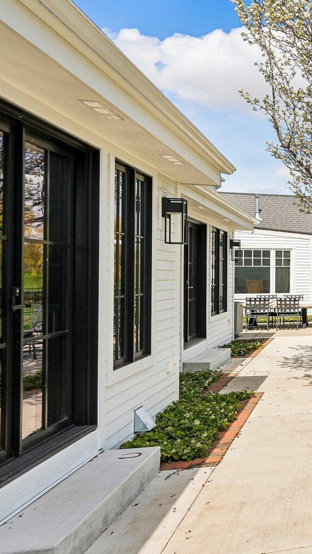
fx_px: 515
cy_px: 284
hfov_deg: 22.0
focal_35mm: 35
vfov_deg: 56.5
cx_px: 553
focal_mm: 16.5
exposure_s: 1/500
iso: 100
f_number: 6.3
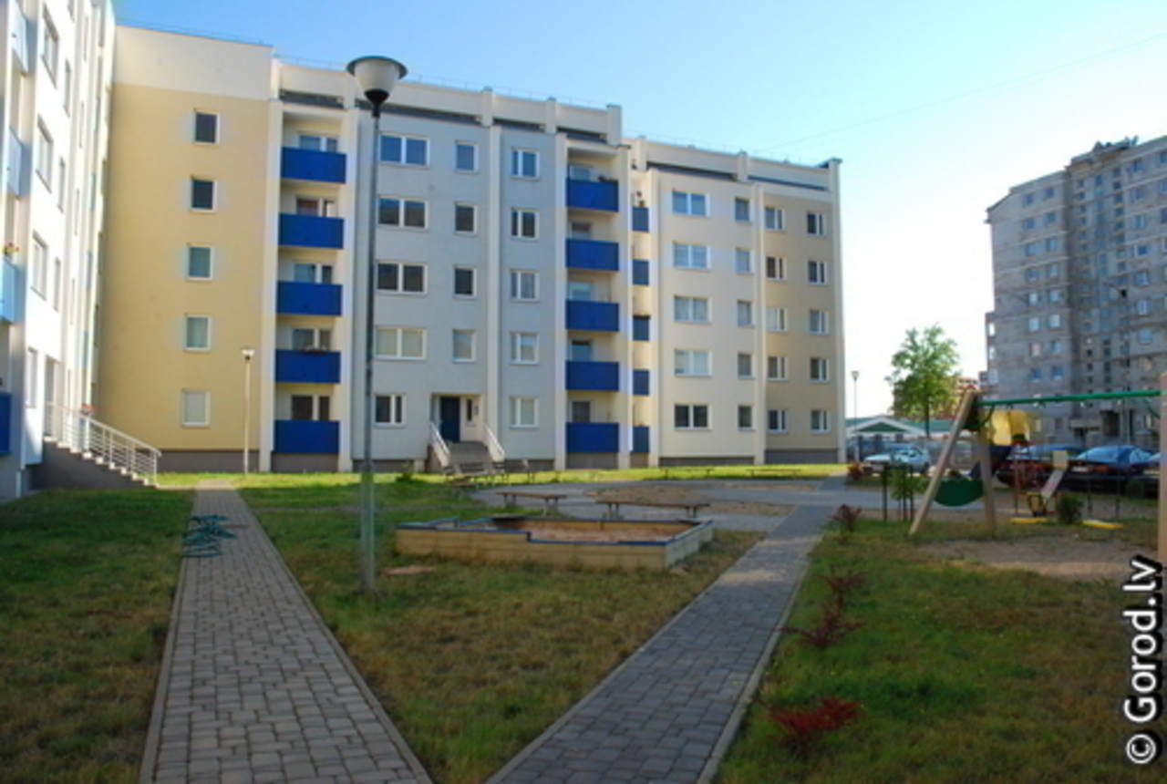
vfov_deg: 48.2
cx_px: 584
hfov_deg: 67.3
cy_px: 392
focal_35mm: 27
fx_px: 877
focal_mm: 18
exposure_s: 1/60
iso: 400
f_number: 19
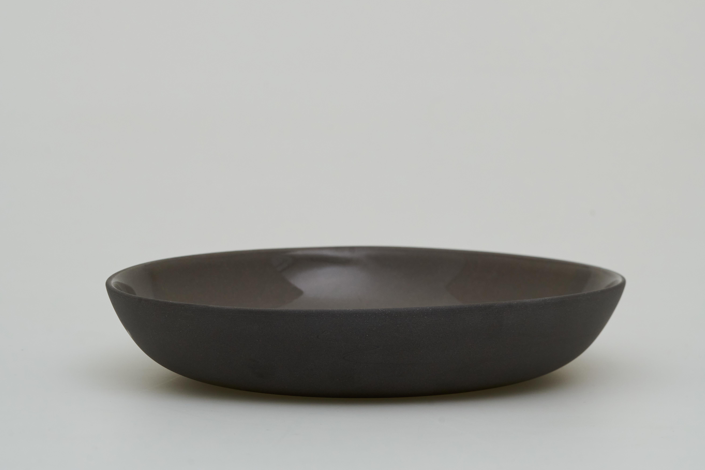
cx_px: 353
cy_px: -15
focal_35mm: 136
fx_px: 2663
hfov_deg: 15.1
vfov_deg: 10.0
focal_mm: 90
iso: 500
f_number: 11
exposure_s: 1/100
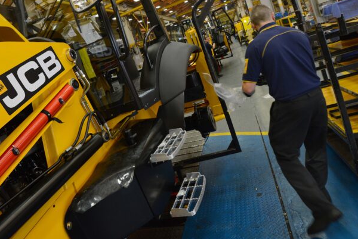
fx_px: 199
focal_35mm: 20
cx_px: 144
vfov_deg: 61.8
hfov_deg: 83.0
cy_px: 103
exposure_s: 1/60
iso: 1600
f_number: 7.1
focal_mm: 16
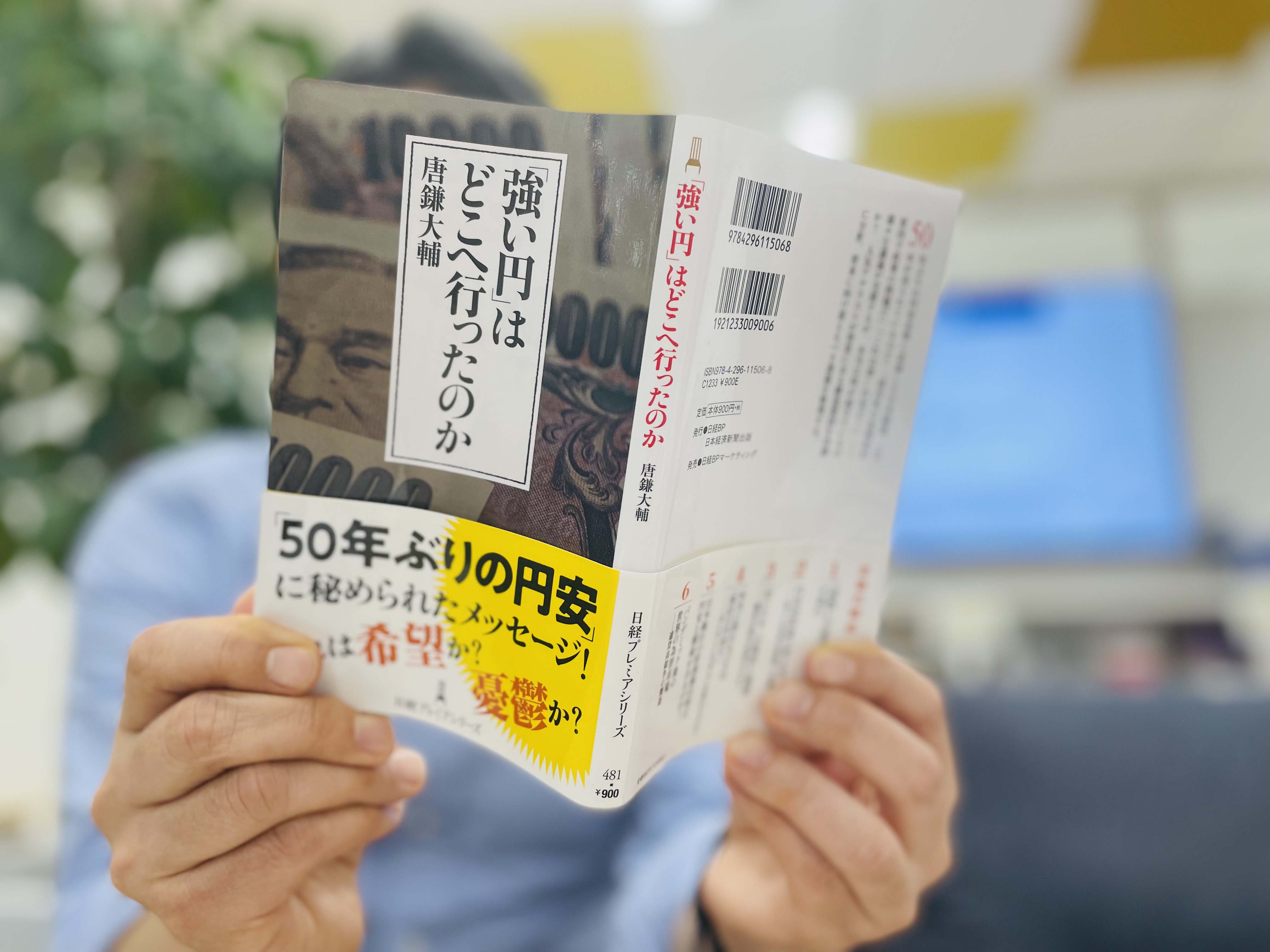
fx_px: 954
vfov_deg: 53.1
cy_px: 476
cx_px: 635
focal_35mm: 26
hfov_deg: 67.3
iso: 100
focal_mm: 4.2
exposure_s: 1/120
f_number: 1.6
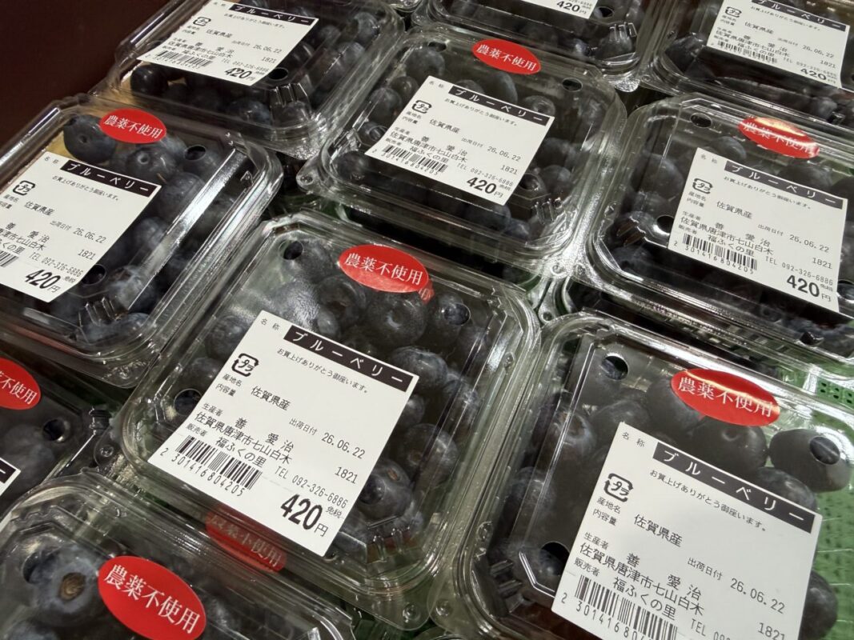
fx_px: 592
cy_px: 320
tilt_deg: -58.5
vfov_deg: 56.8
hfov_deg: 71.6
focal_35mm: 24
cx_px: 427
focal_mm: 2.22
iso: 160
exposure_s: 1/120
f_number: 2.2
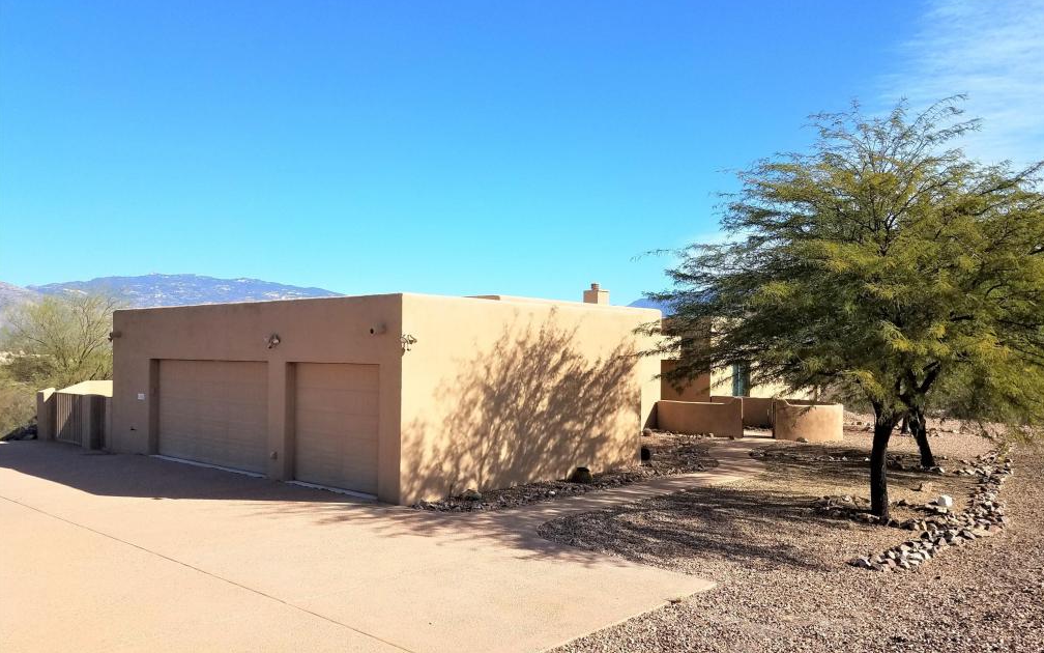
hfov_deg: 66.5
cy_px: 339
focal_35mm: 28
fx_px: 797
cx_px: 527
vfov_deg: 44.5
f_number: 1.7
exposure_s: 1/2136
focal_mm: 4.2
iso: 40
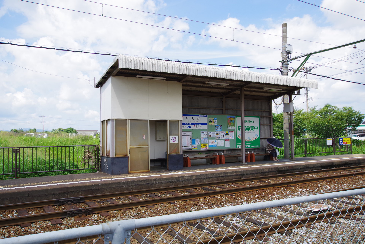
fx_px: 304
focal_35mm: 30
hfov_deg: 61.9
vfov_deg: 43.6
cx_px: 182
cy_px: 122
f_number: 6.3
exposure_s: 1/250
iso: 200
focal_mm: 20
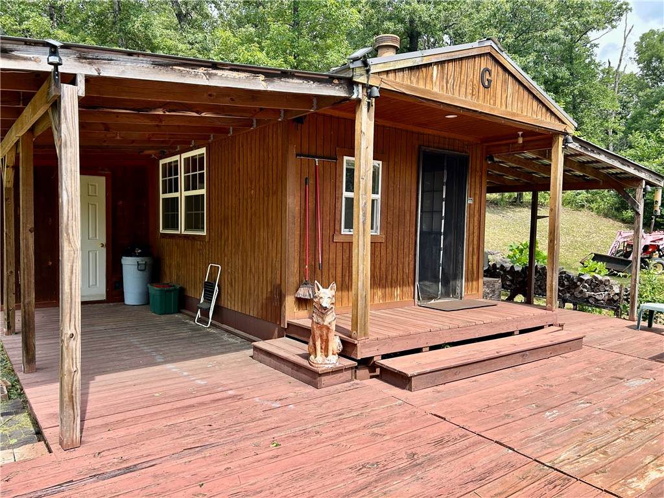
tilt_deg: -2.3
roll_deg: -0.9
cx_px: 332
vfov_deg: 53.1
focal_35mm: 26
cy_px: 249
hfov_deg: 67.3
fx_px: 499
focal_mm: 5.7
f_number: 1.5
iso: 50
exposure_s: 1/1597
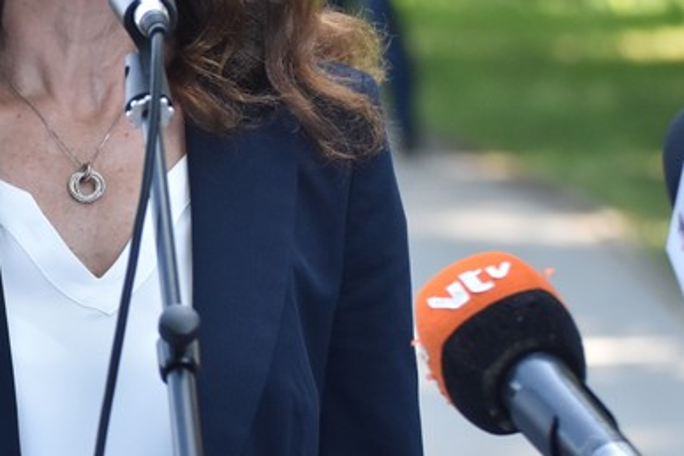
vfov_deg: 3.8
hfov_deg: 5.7
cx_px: 55
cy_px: 78
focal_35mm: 364
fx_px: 6918
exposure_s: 1/640
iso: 800
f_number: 4.2
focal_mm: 92
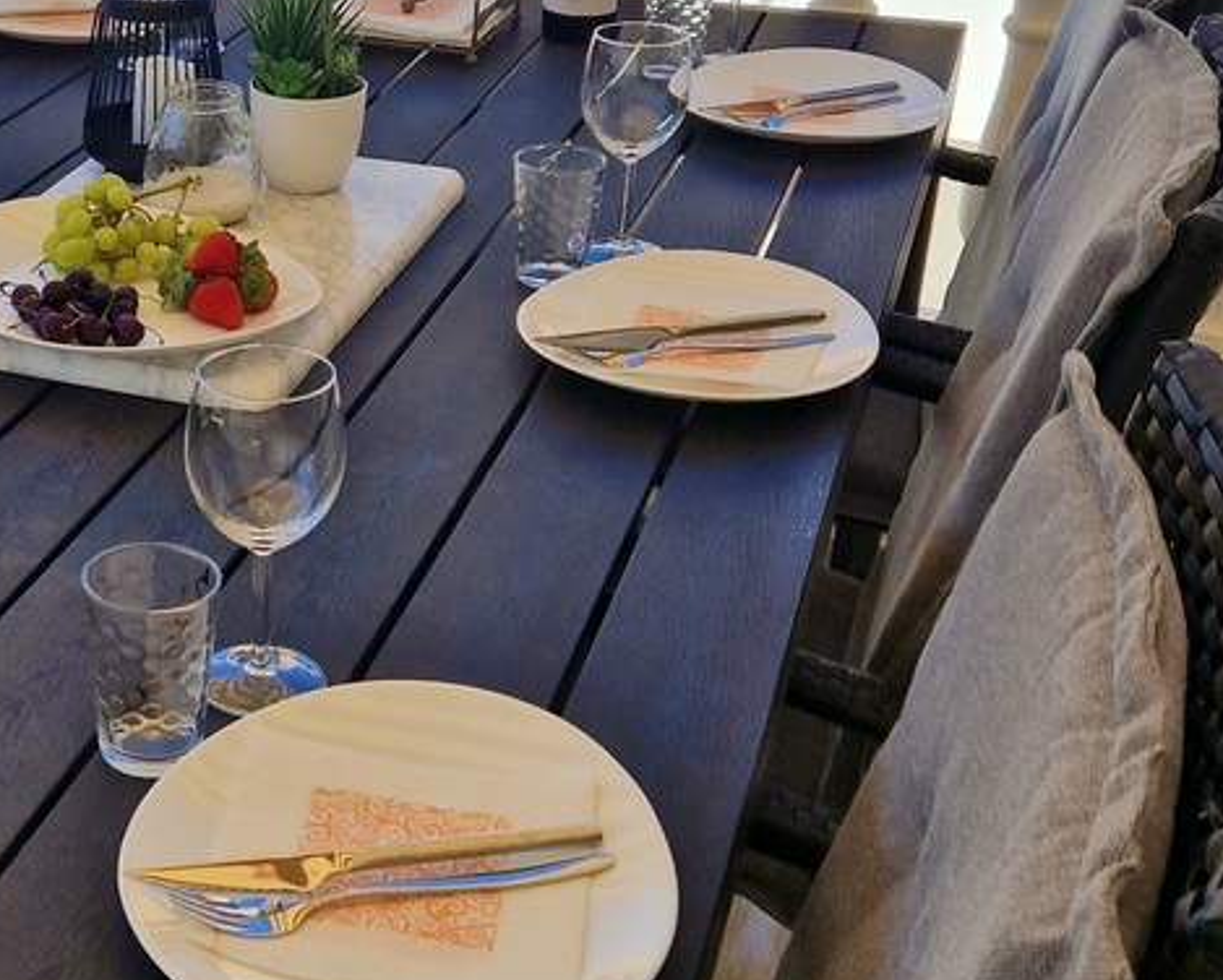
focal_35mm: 43
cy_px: 556
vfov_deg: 34.9
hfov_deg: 39.0
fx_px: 1558
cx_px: 65
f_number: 1.8
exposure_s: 1/2500
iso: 50
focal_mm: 5.4
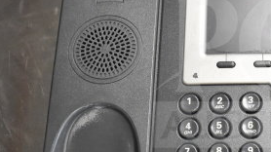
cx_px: 262
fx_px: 619
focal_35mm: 86
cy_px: 71
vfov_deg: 14.0
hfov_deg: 23.8
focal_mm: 25
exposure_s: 1/40
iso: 2200
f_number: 4
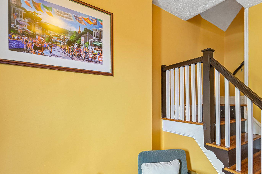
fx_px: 153
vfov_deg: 58.8
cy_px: 108
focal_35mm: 21
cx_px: 181
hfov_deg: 77.8
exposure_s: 1/2
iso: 400
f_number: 8
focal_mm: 14
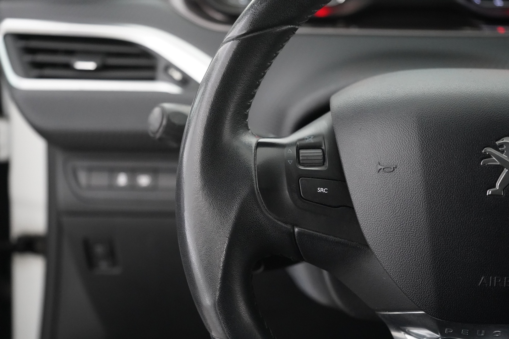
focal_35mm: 57
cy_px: 170
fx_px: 806
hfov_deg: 35.1
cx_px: 254
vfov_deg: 23.8
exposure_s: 1/40
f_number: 5
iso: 8000
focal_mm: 57
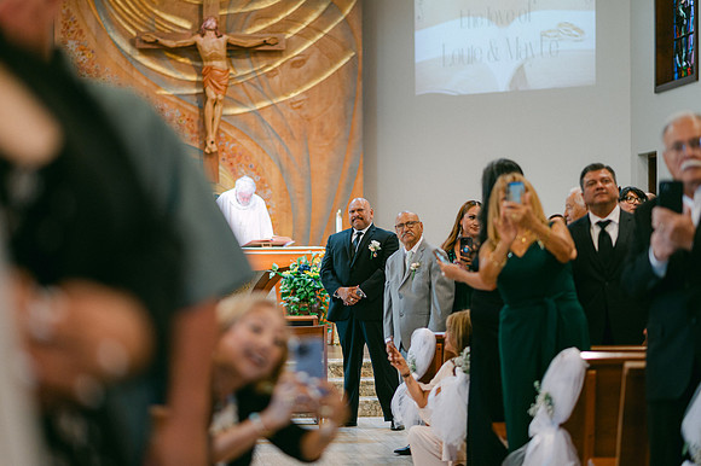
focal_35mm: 85
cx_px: 350
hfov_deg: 23.9
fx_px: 1654
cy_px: 233
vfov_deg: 16.1
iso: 400
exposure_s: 1/160
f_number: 1.8
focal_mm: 85
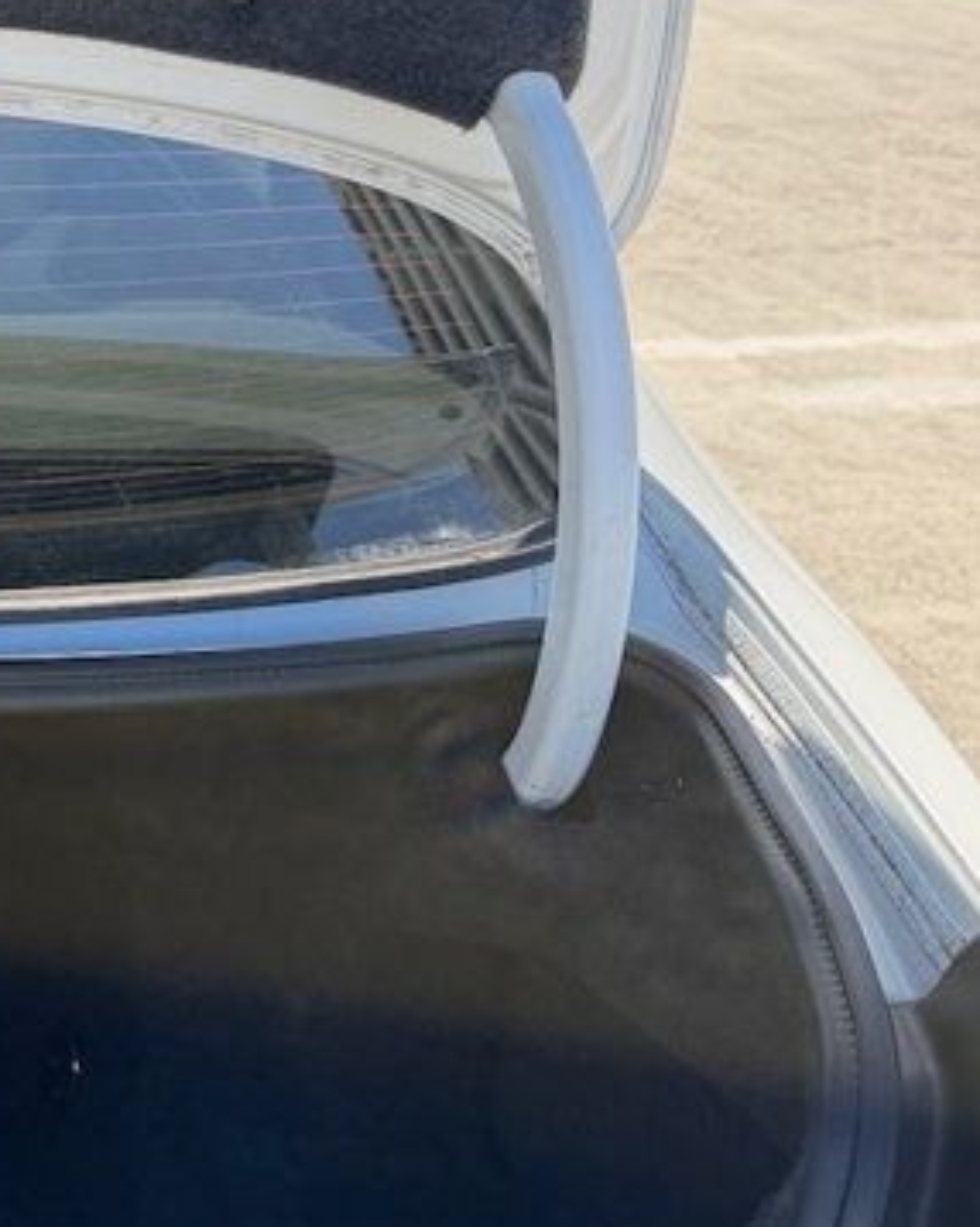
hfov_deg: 19.2
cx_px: -593
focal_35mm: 67
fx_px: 2431
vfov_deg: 28.0
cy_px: 339
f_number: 1.78
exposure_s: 1/1292
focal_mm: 6.76
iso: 100
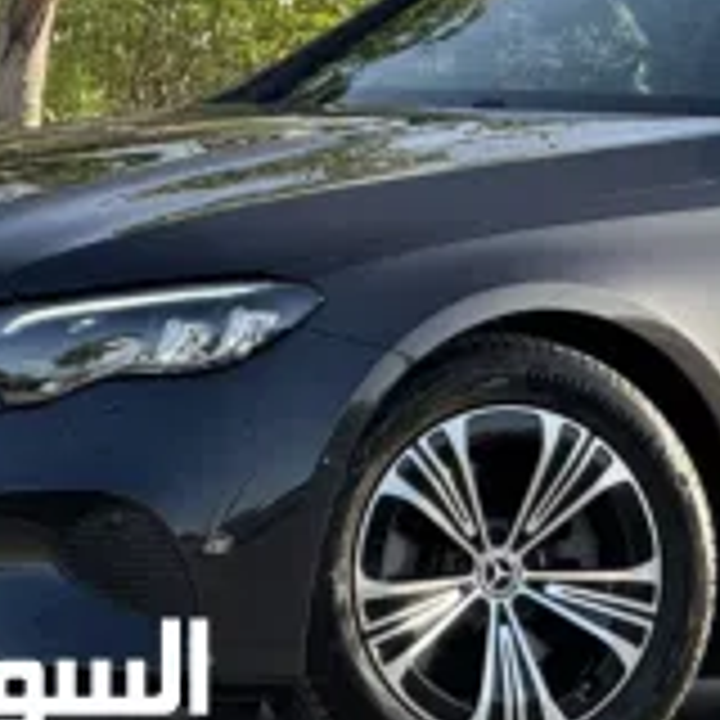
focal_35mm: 424
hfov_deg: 4.1
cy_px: -32
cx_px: 886
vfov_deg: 4.1
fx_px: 9978
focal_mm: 15.66
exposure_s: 1/379
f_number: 2.8
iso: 50
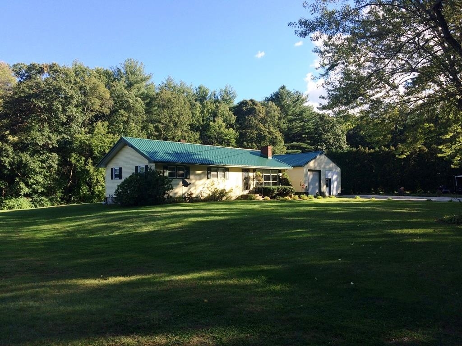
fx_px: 387
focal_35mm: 29
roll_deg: -2.8
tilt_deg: +0.9
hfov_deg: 61.7
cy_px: 173
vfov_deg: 48.2
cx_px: 231
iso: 32
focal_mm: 4.15
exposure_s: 1/746
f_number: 2.2
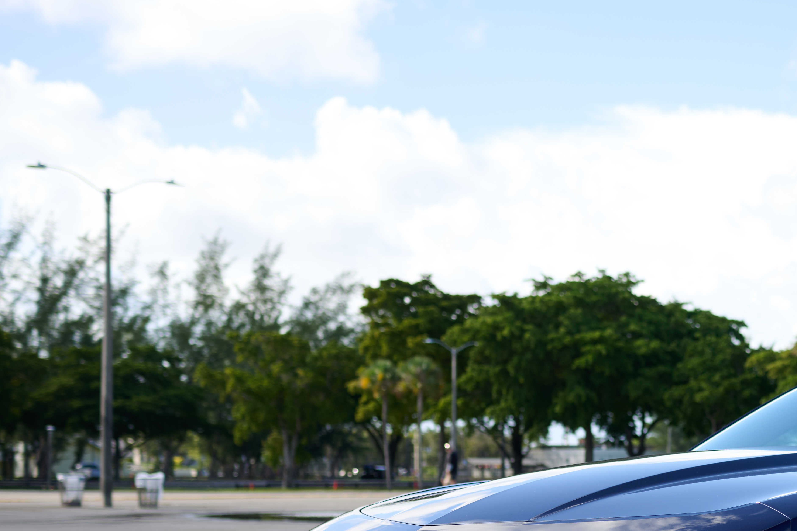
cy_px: 468
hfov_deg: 24.6
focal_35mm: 77
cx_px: 863
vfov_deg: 17.5
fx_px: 1705
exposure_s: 1/640
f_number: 2.8
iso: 64
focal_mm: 35
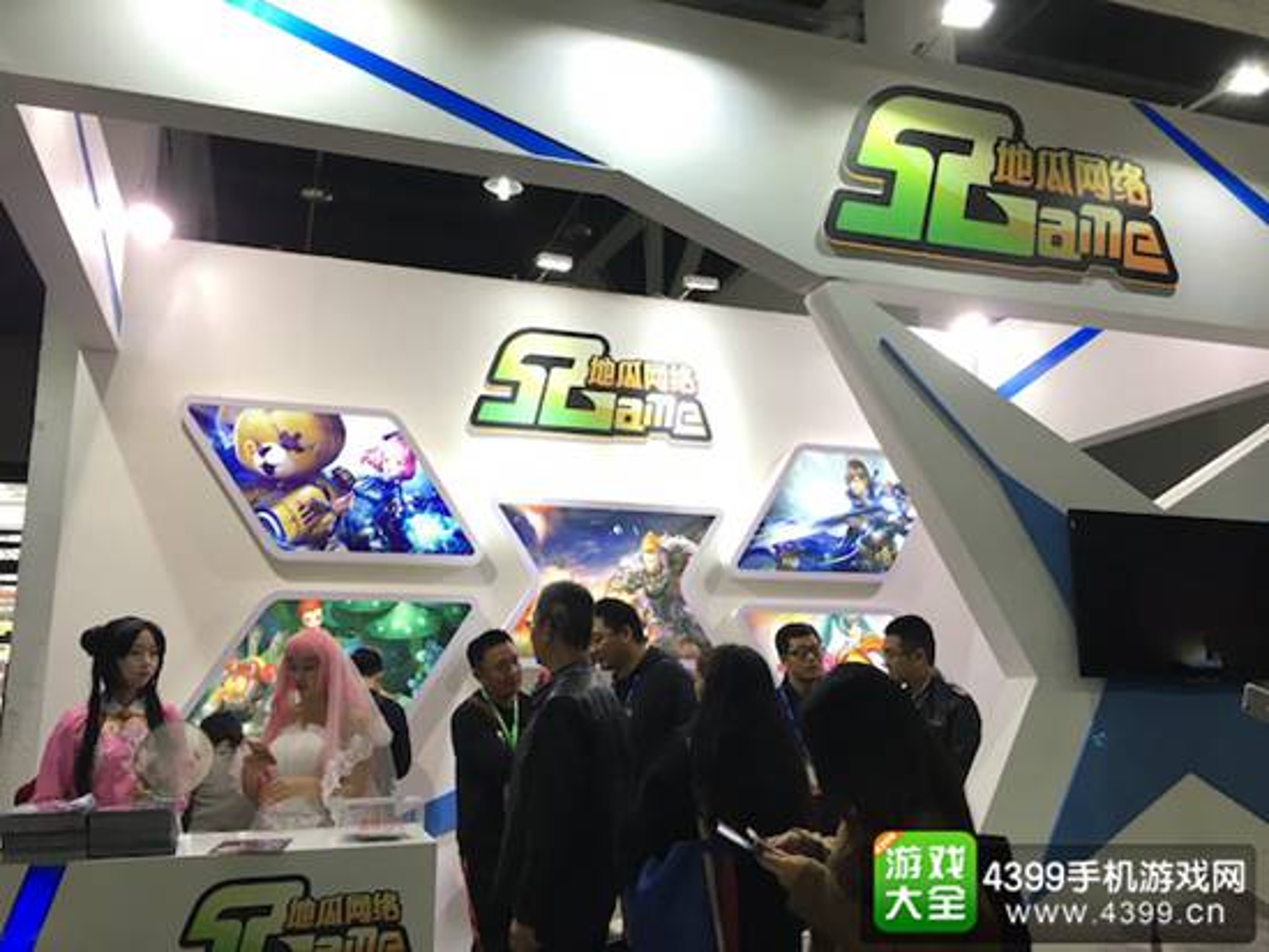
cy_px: 476
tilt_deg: +9.9
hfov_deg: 61.6
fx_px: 1064
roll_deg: -0.1
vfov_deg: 48.3
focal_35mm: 29
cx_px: 634
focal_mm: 4.15
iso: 25
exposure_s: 1/33
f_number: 2.2
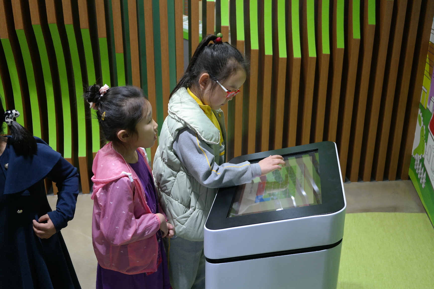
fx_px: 482
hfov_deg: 48.5
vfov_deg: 33.4
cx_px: 217
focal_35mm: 40
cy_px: 144
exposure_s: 1/50
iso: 800
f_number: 4
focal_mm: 26
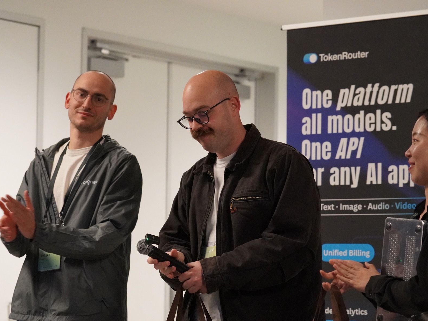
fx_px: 1515
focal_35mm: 123
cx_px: 192
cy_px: 161
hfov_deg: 16.1
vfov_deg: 12.1
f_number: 4
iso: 6400
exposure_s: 1/160
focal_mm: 75
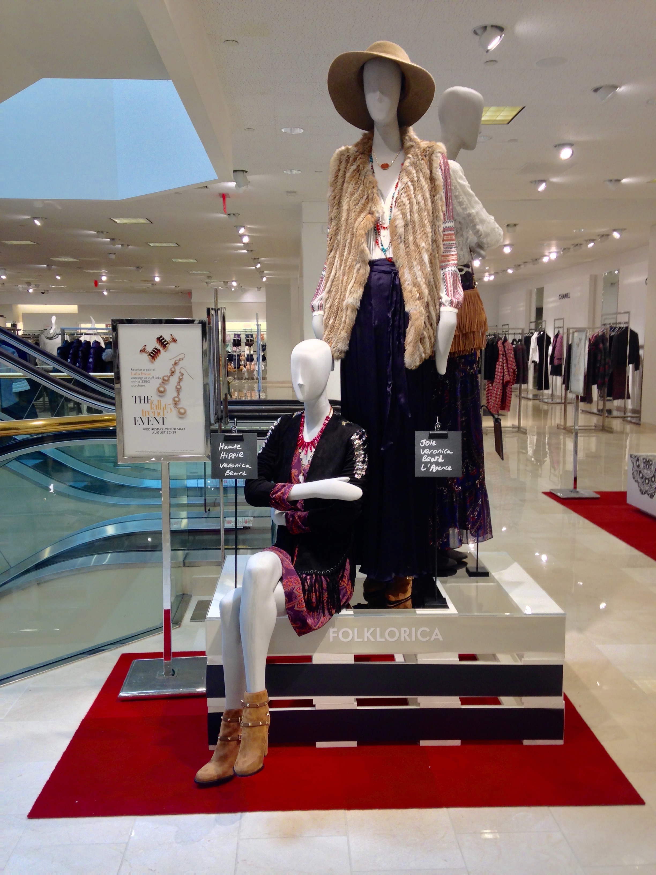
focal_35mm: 33
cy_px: 438
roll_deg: -0.9
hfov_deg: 42.9
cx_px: 328
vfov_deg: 55.4
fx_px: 834
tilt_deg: -8.9
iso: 50
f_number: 2.4
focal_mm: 4.12
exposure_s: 1/40
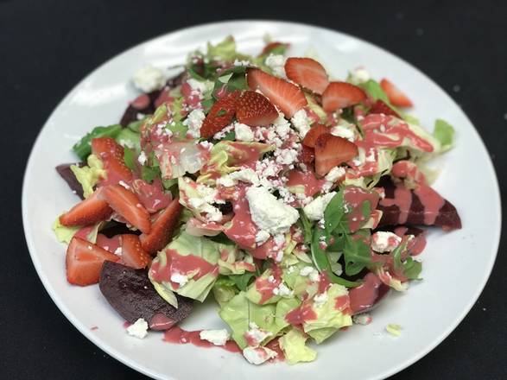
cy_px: 190
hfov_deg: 33.8
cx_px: 254
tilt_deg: -52.8
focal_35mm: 57
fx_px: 835
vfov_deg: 25.7
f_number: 2.8
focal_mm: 6.6
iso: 64
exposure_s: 1/60
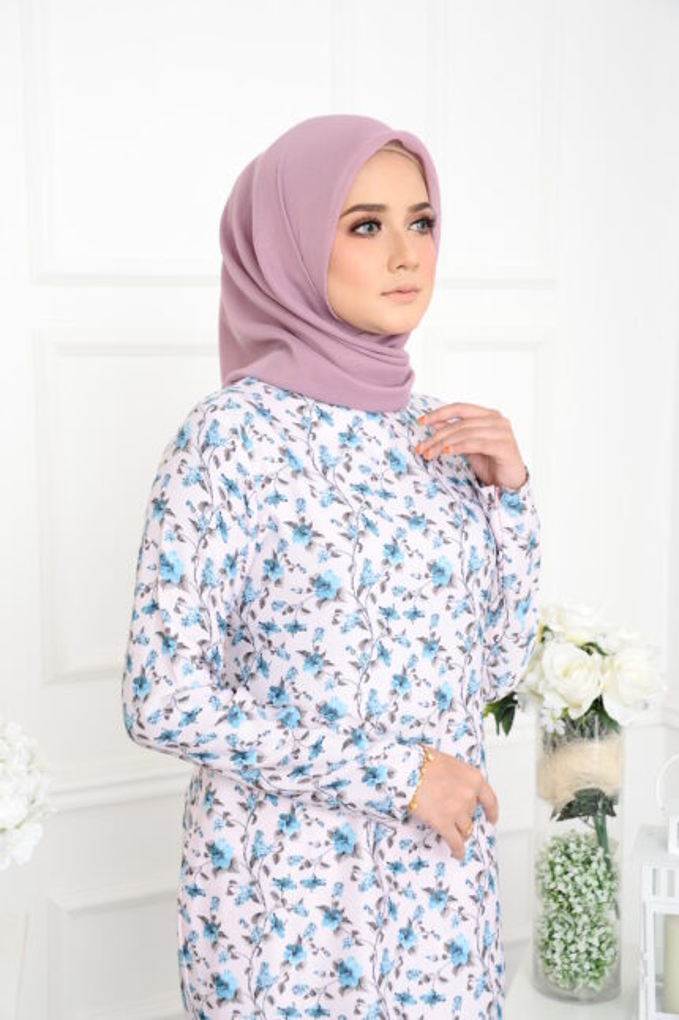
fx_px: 1586
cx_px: 340
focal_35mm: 56
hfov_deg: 24.2
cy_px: 510
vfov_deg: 35.7
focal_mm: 56
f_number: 7.1
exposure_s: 1/200
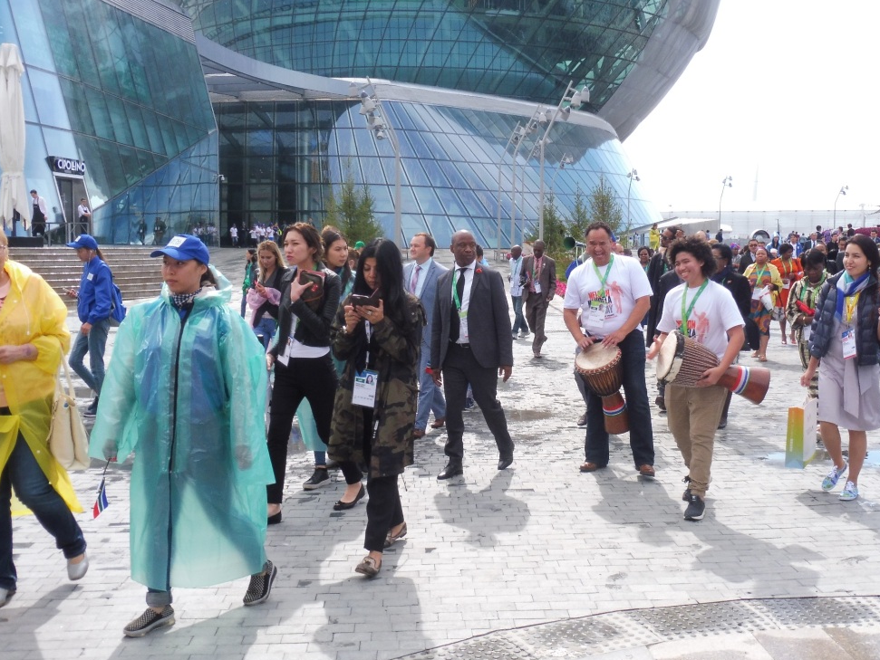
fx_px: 1068
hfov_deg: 44.5
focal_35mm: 42
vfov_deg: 34.4
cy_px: 334
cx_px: 529
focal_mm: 6.1
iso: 100
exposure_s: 1/320
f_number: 5
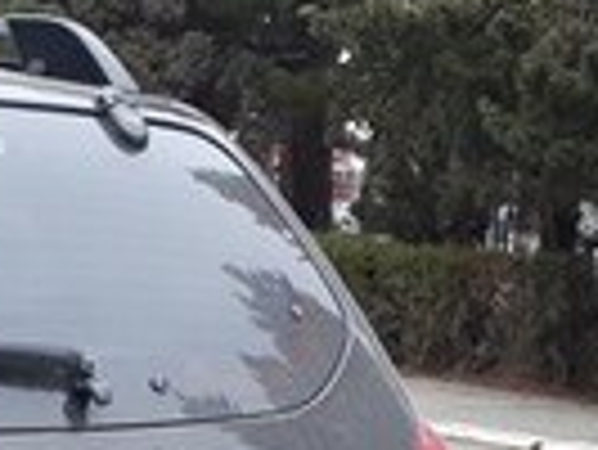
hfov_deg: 14.2
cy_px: 668
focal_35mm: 134
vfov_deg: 10.7
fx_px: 2317
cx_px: -166
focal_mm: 3.6
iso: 40
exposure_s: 1/114
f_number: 1.9
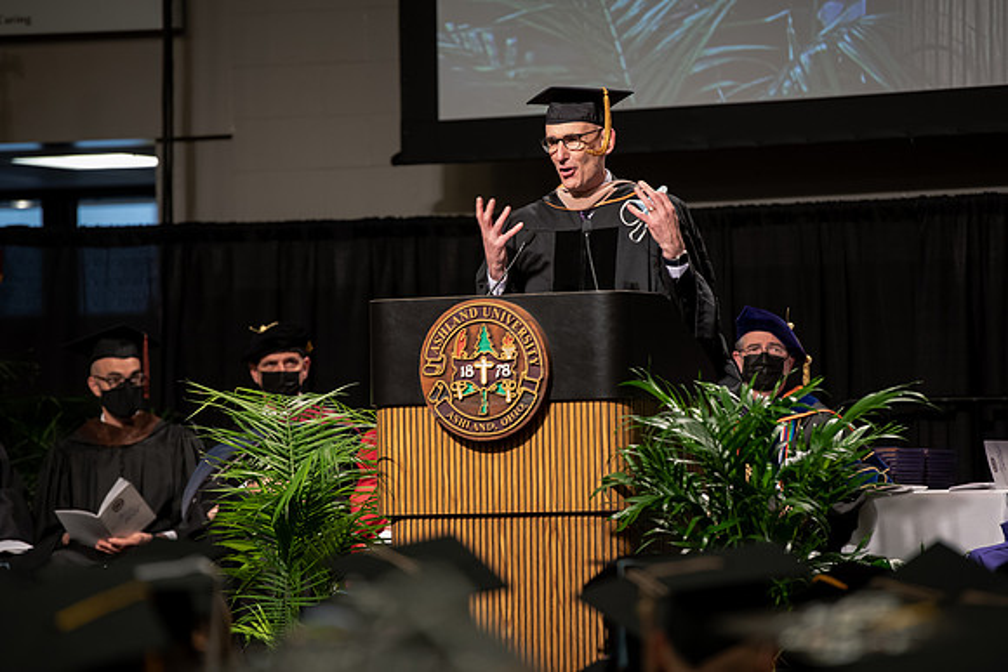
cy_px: 336
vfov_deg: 7.0
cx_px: 504
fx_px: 5461
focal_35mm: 195
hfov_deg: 10.5
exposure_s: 1/200
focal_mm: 195
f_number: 3.5
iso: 1250
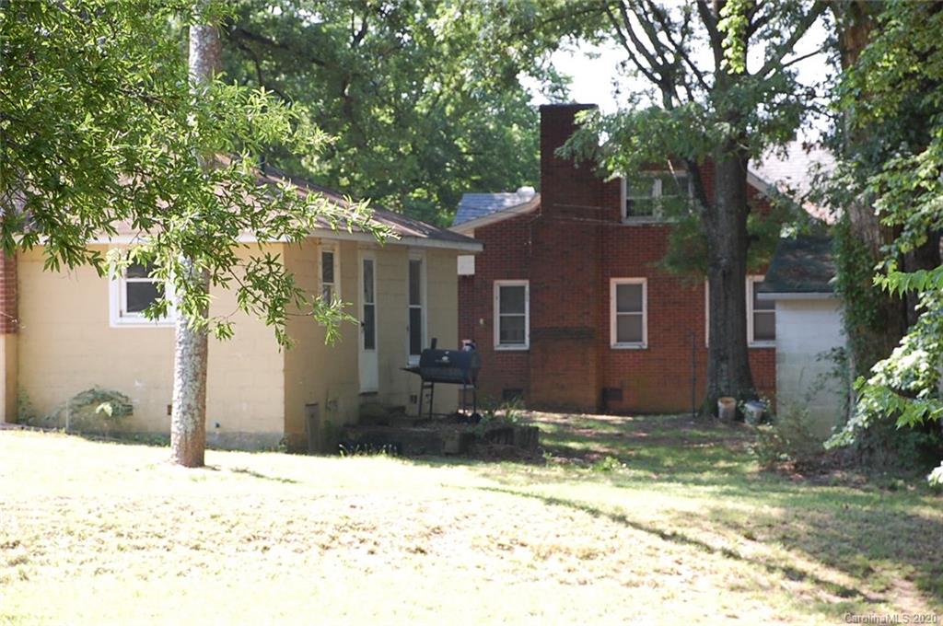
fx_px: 3139
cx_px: 472
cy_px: 313
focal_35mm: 120
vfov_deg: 11.4
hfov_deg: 17.1
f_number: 5.6
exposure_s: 1/125
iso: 400
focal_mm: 80
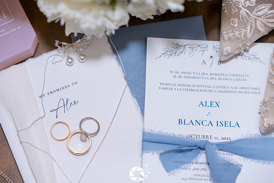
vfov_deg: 13.8
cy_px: 99
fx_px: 753
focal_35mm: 99
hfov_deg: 20.6
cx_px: 138
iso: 320
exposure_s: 1/125
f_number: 2
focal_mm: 85
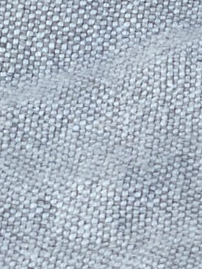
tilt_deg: -22.8
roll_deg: +0.5
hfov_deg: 4.4
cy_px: -478
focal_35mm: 330
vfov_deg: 5.7
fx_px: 2564
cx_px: 583
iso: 20
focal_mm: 6
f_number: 2
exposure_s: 1/452
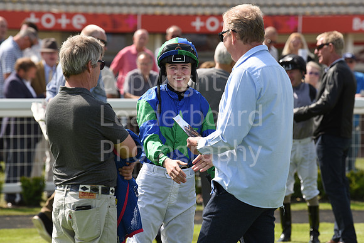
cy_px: 122
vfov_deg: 6.9
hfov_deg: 10.3
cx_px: 182
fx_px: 2023
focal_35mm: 200
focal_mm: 200
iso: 400
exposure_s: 1/1600
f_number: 5.6
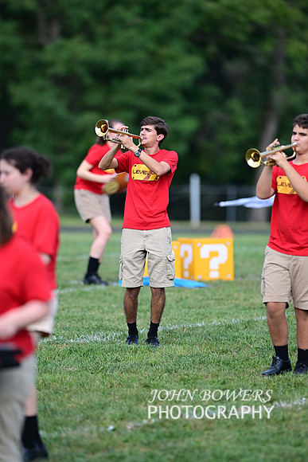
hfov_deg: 4.6
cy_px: 231
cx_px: 154
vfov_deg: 6.9
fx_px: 3847
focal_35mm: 300
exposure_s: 1/2000
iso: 360
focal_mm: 300
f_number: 2.8
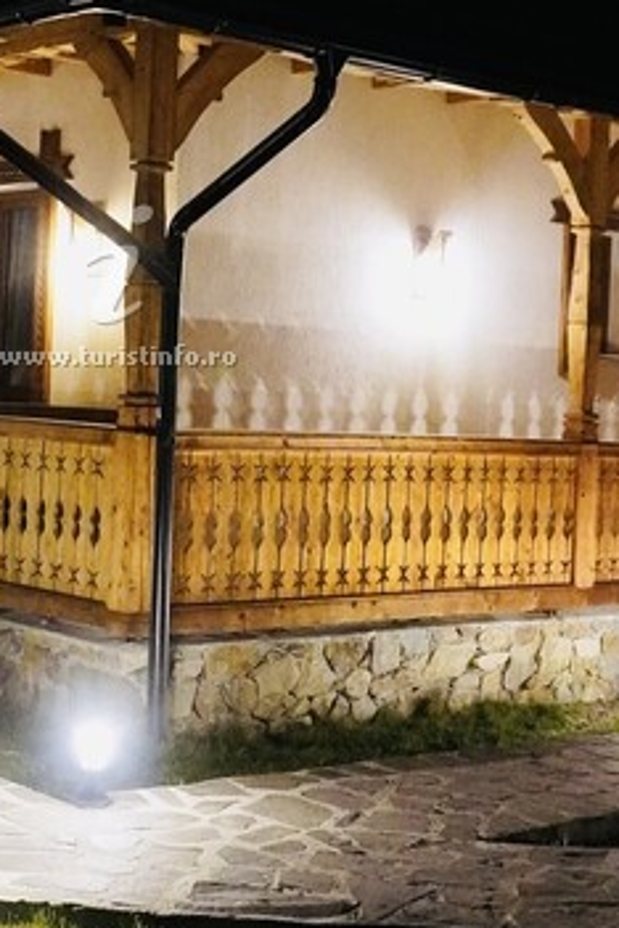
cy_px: 309
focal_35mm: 70
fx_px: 1805
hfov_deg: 19.3
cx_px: 144
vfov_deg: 28.7
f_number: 3.5
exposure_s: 1/60
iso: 6400
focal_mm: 16
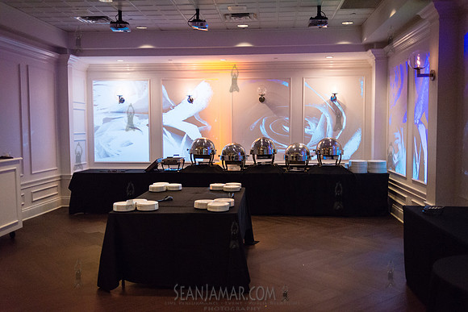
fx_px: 455
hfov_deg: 54.4
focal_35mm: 35
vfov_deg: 37.9
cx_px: 234
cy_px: 156
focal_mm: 35
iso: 4000
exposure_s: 1/800
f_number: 2
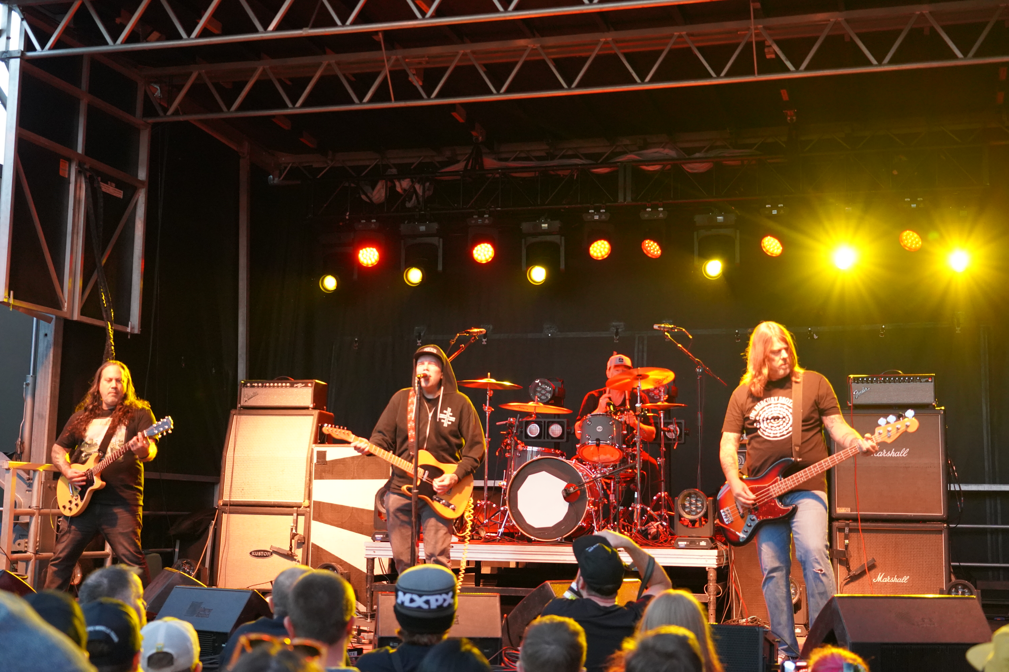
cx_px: 504
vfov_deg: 28.1
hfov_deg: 41.1
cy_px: 336
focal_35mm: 48
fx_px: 1345
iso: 6400
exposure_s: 1/160
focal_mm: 48
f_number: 4
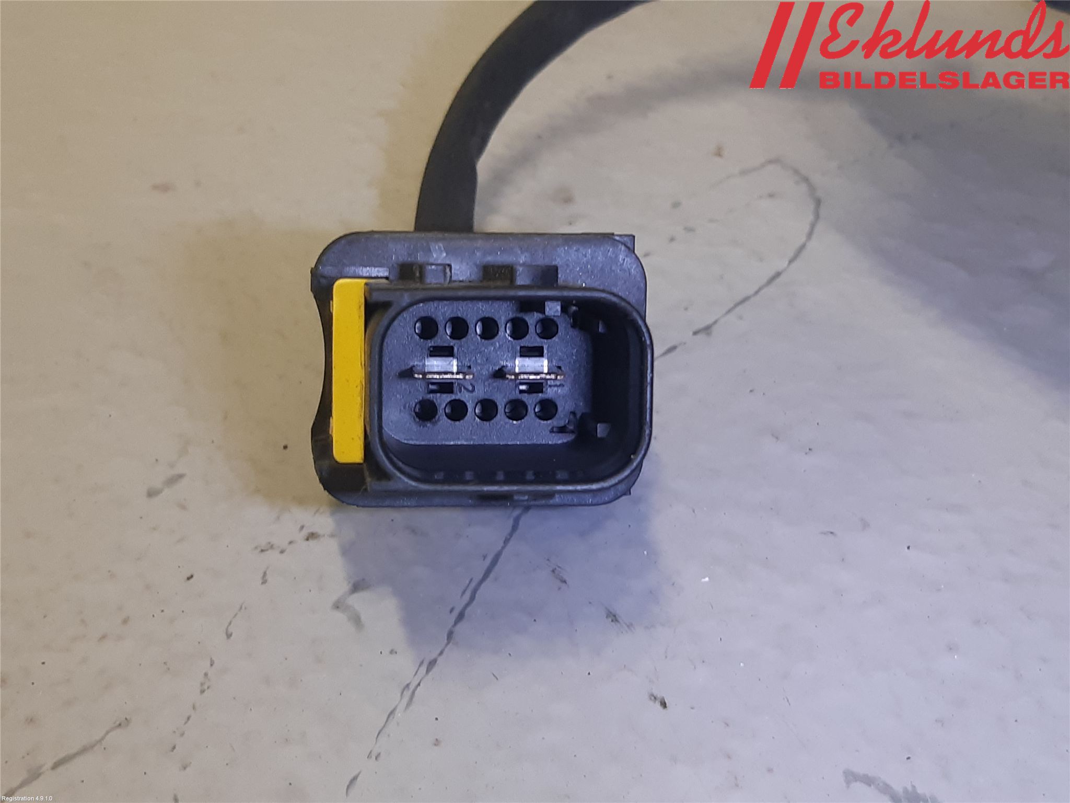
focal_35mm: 26
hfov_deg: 67.3
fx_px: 804
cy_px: 402
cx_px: 535
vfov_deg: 53.1
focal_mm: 3.93
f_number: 1.7
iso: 100
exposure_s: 1/50
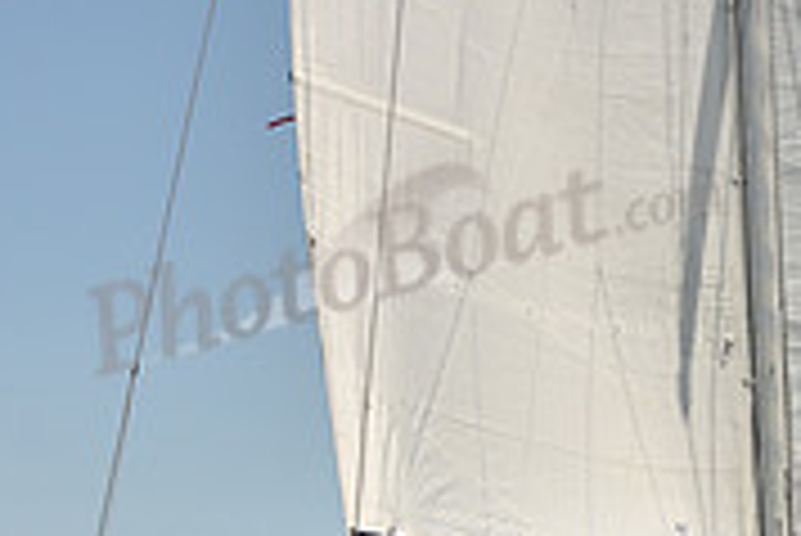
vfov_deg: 6.0
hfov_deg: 8.9
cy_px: 845
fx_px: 5077
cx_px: 958
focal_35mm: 228
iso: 250
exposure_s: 1/800
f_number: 6.3
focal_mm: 70
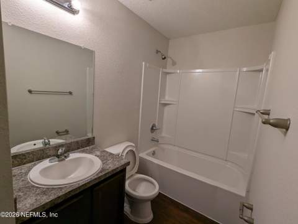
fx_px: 138
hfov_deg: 94.5
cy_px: 112
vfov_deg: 78.1
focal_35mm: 16
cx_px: 149
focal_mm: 2.35
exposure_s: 1/60
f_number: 2.2
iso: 135
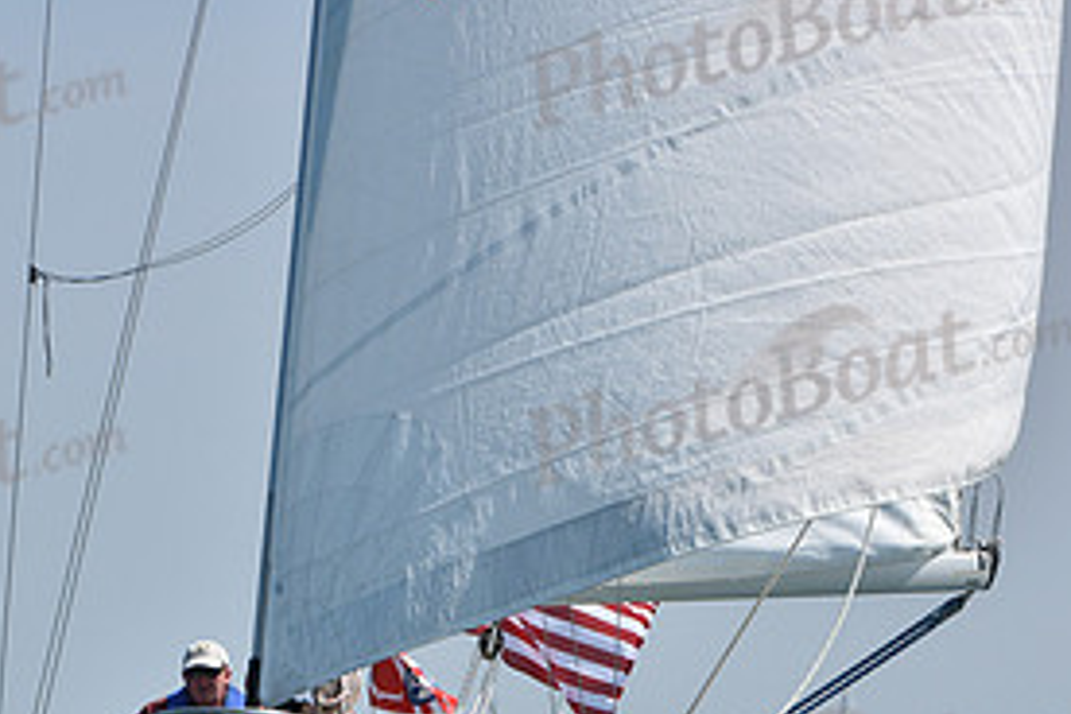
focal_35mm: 420
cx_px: 330
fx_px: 12494
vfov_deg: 3.3
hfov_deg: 4.9
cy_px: 642
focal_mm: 200
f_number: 6.3
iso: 320
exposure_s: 1/800
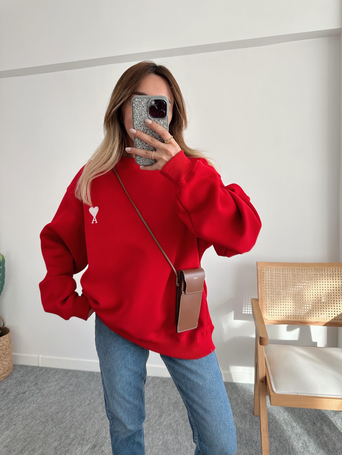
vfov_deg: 71.6
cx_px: 171
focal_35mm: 24
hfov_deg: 56.8
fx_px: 316
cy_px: 228
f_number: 1.78
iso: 125
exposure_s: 1/121
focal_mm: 6.86
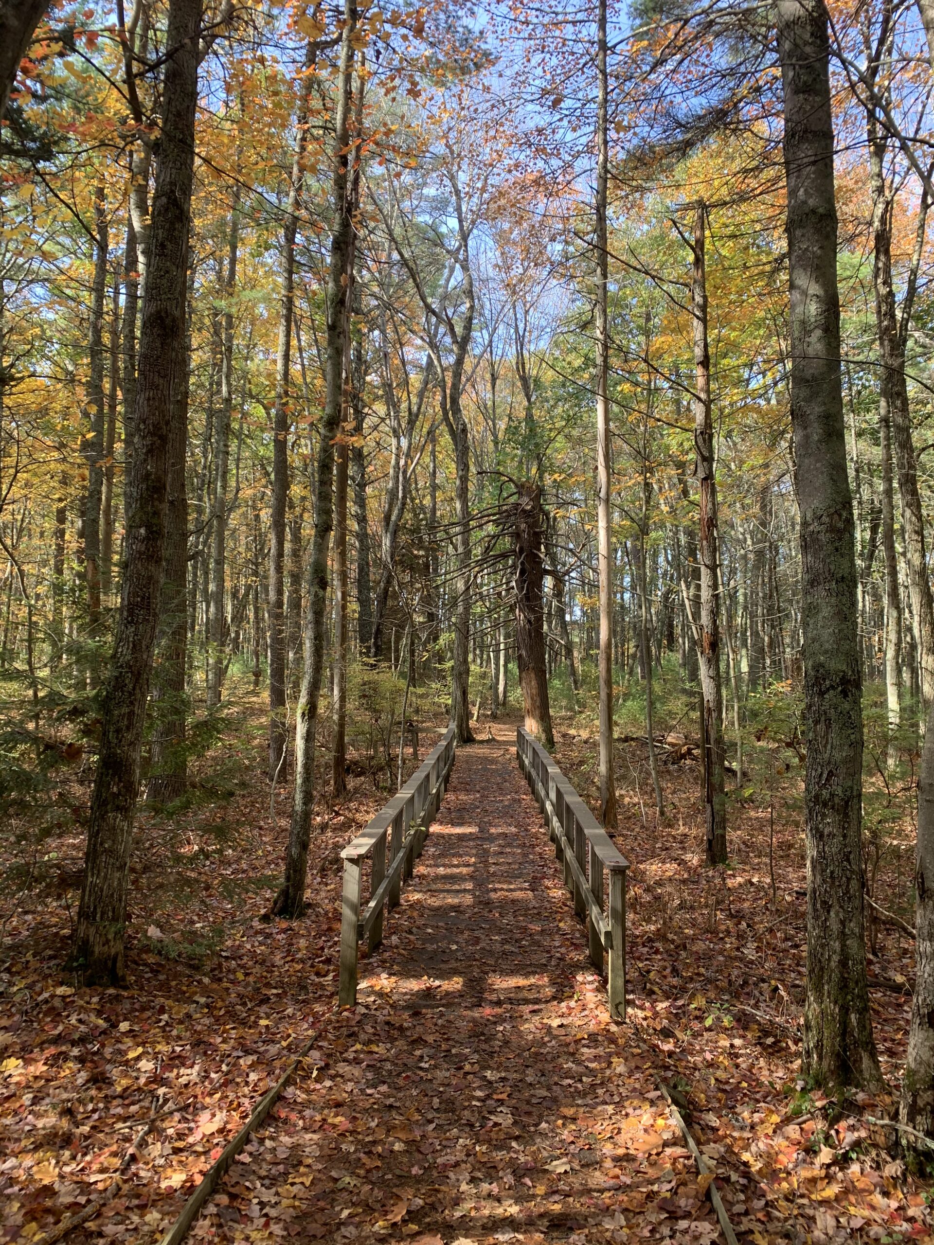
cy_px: 622
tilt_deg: +1.4
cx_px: 467
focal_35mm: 26
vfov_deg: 67.3
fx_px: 935
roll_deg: -0.5
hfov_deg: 53.1
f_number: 1.8
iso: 25
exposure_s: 1/122
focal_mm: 4.25
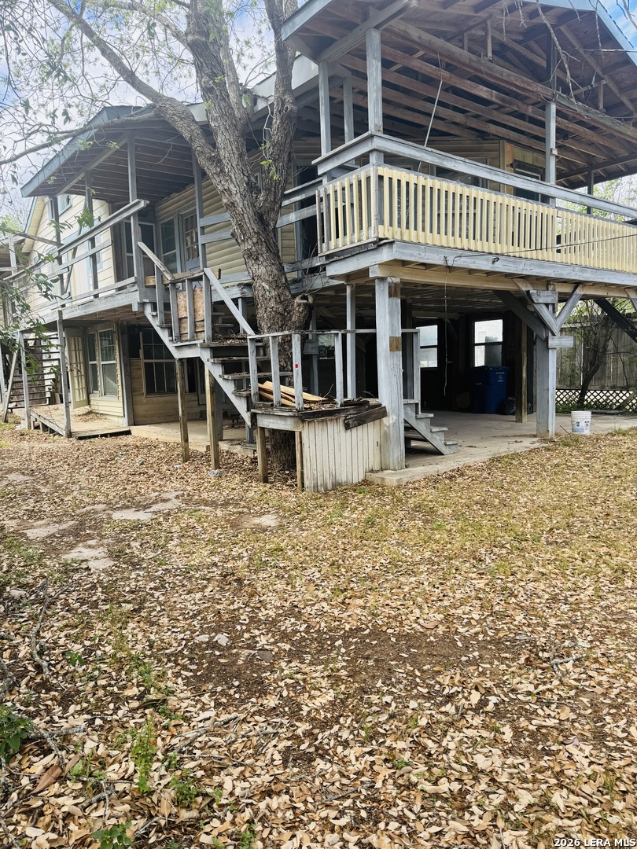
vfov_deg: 71.6
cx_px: 318
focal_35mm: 24
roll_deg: +2.4
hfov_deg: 56.8
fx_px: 589
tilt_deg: -5.6
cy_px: 424
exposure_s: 1/739
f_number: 1.78
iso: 80
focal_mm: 6.76
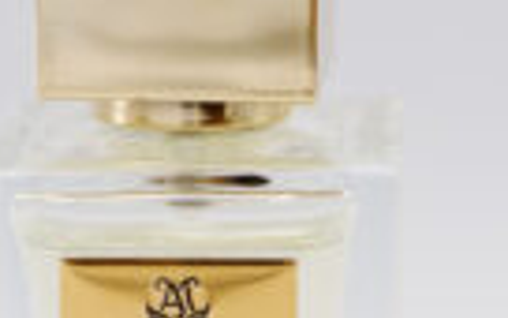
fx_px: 2727
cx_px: 161
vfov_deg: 6.6
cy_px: 378
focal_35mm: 197
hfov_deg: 10.6
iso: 50
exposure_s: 1/250
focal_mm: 50
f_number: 2.2
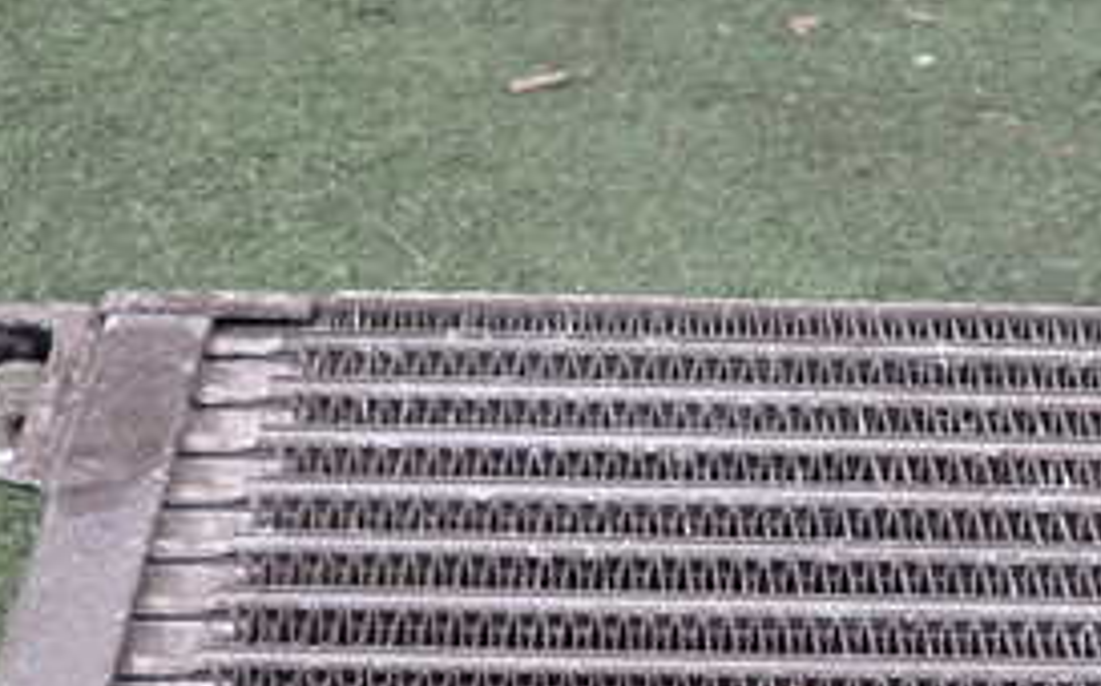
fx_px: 2098
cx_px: 734
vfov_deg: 17.9
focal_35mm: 70
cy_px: 742
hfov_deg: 29.2
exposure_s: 1/60
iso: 200
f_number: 2.3
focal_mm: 5.4
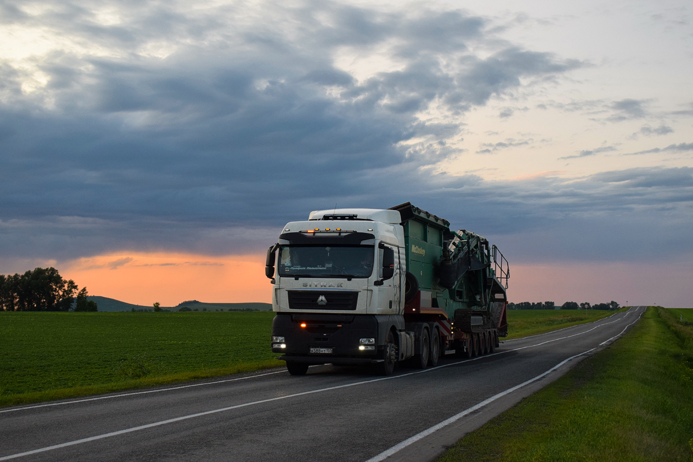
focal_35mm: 46
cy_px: 231
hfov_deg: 42.3
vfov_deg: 28.9
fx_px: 895
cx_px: 346
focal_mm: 31
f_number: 5.6
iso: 800
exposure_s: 1/640
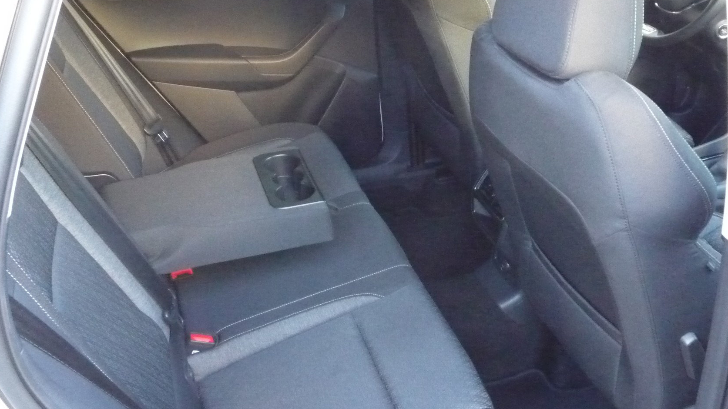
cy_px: 223
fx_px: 772
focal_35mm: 40
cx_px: 400
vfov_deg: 29.7
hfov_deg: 50.4
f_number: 3.3
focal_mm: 5.2
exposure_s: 1/20
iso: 800
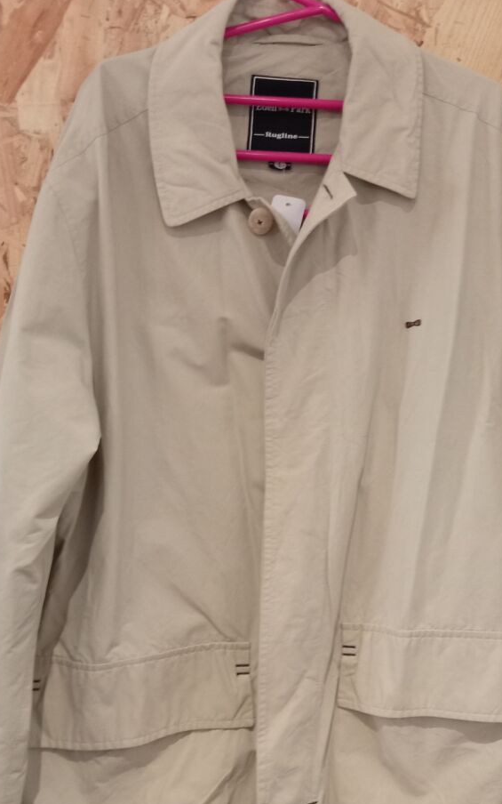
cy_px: 468
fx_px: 832
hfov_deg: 33.5
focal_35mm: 38
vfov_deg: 51.3
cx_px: 303
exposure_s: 1/20
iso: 1064
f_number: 1.8
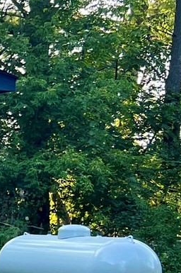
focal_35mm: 144
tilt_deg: -4.5
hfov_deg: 7.4
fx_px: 1088
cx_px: -494
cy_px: 284
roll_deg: -1.0
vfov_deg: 14.0
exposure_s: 1/267
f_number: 1.5
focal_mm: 5.7
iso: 40
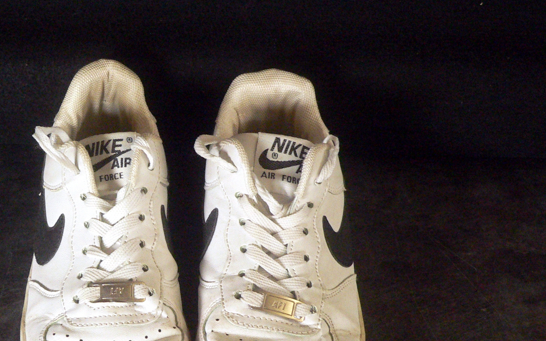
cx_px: 200
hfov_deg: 38.6
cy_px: 238
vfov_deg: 24.7
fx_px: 774
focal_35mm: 52
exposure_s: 1/20
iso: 400
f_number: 2.8
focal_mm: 6
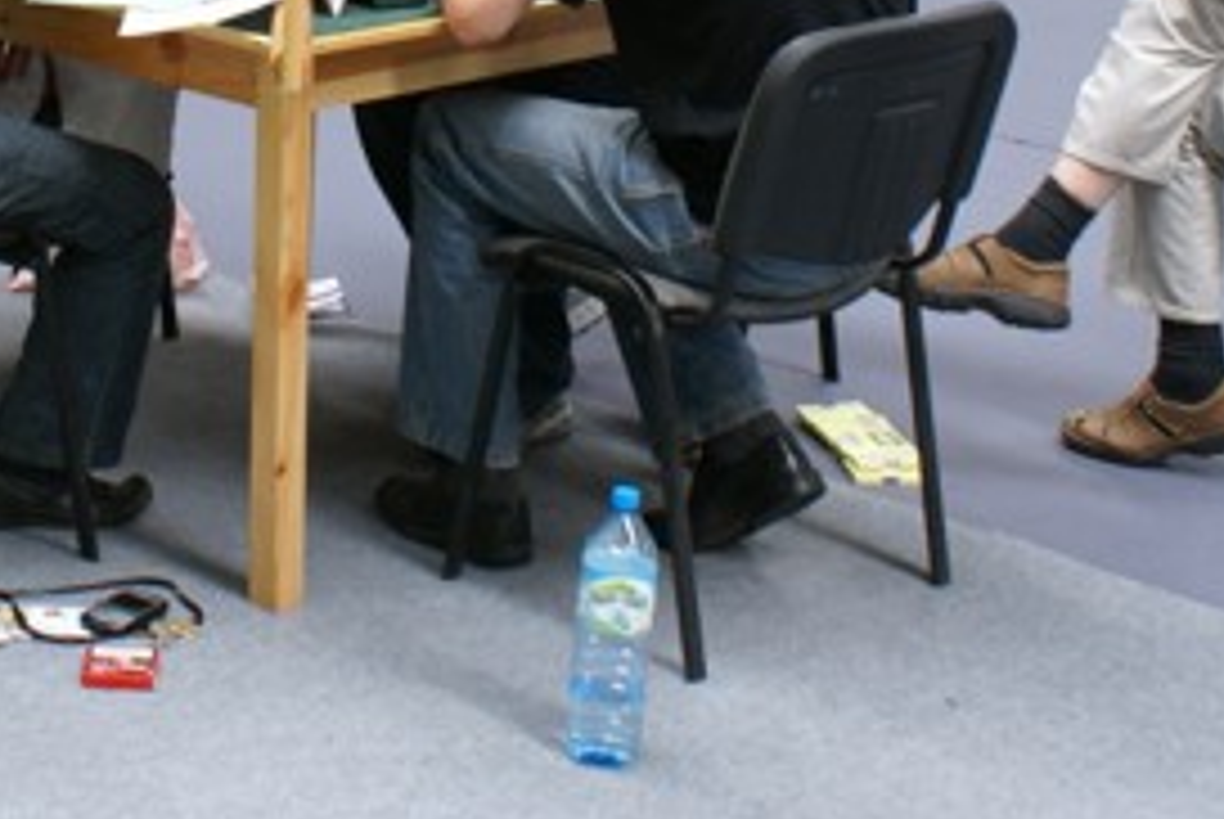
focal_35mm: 85
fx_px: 2893
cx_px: 252
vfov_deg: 15.5
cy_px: -166
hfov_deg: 23.5
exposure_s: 1/25
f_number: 5.6
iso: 200
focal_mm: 22
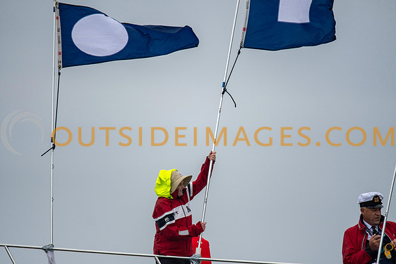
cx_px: 198
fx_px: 4951
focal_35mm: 450
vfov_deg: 3.1
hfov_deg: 4.6
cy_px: 132
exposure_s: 1/5000
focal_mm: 300
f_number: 4
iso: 400
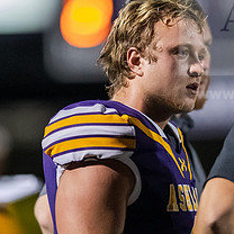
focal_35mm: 712
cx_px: 145
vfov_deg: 2.5
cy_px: 118
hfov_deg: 2.5
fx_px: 5445
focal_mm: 300
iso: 6400
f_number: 2.8
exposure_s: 1/800
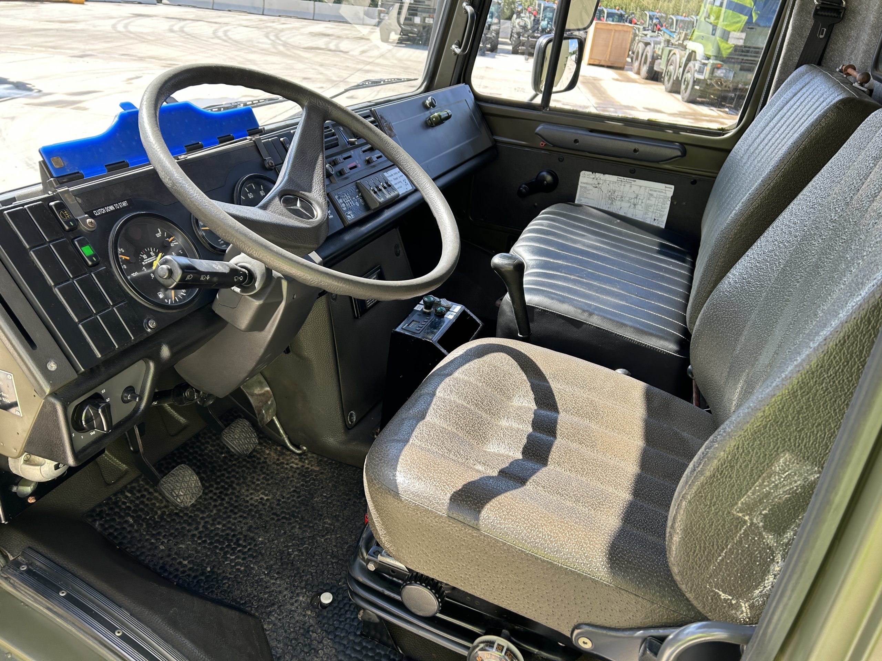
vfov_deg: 53.1
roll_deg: -5.9
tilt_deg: -26.3
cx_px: 441
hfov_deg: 67.3
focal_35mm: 26
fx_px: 662
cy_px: 330
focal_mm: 5.7
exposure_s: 1/436
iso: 50
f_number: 1.5
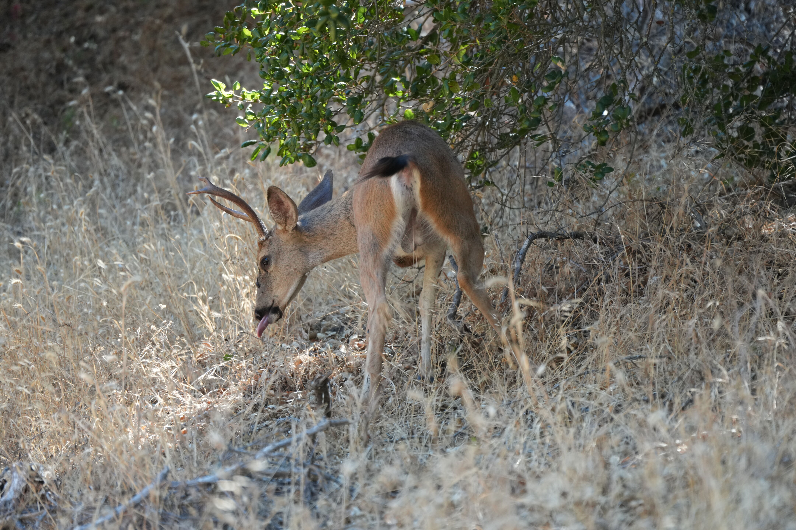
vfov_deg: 3.4
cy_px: 265
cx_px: 398
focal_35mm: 400
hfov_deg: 5.2
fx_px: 8844
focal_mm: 400
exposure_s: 1/320
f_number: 6.3
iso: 1600
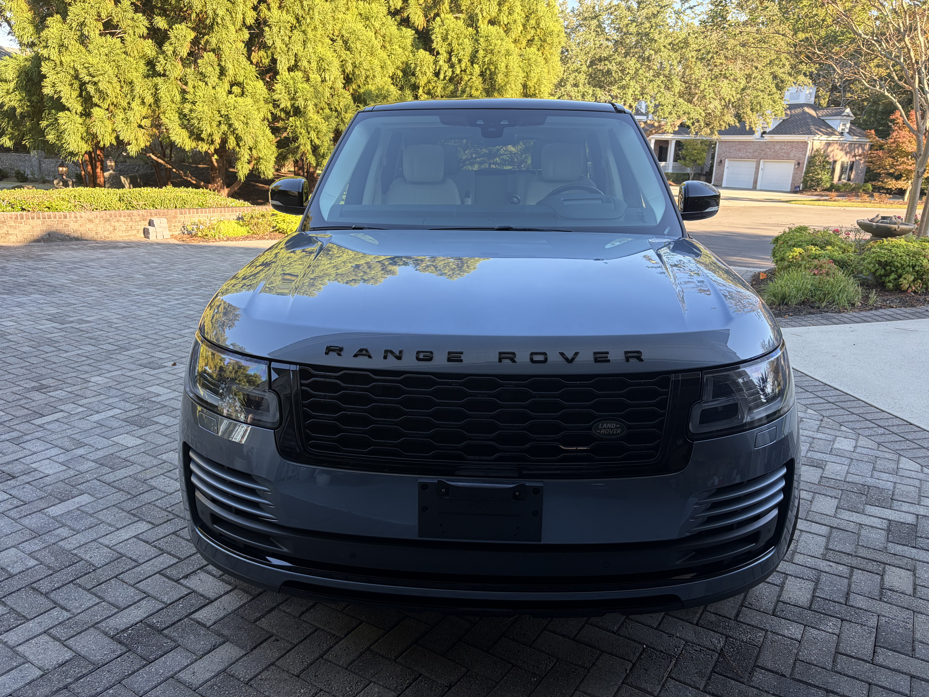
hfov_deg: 67.3
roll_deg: -1.2
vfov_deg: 53.1
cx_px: 464
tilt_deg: -15.9
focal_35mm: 26
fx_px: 698
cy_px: 348
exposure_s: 1/160
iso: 32
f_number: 1.6
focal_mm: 5.96
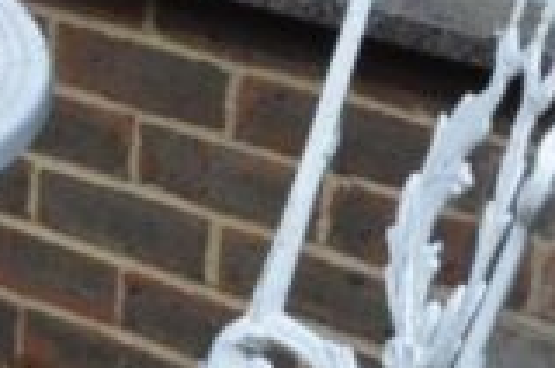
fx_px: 4588
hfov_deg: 6.6
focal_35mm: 298
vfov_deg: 4.6
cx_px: -746
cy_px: -149
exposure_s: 1/400
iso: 320
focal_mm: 31
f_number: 9
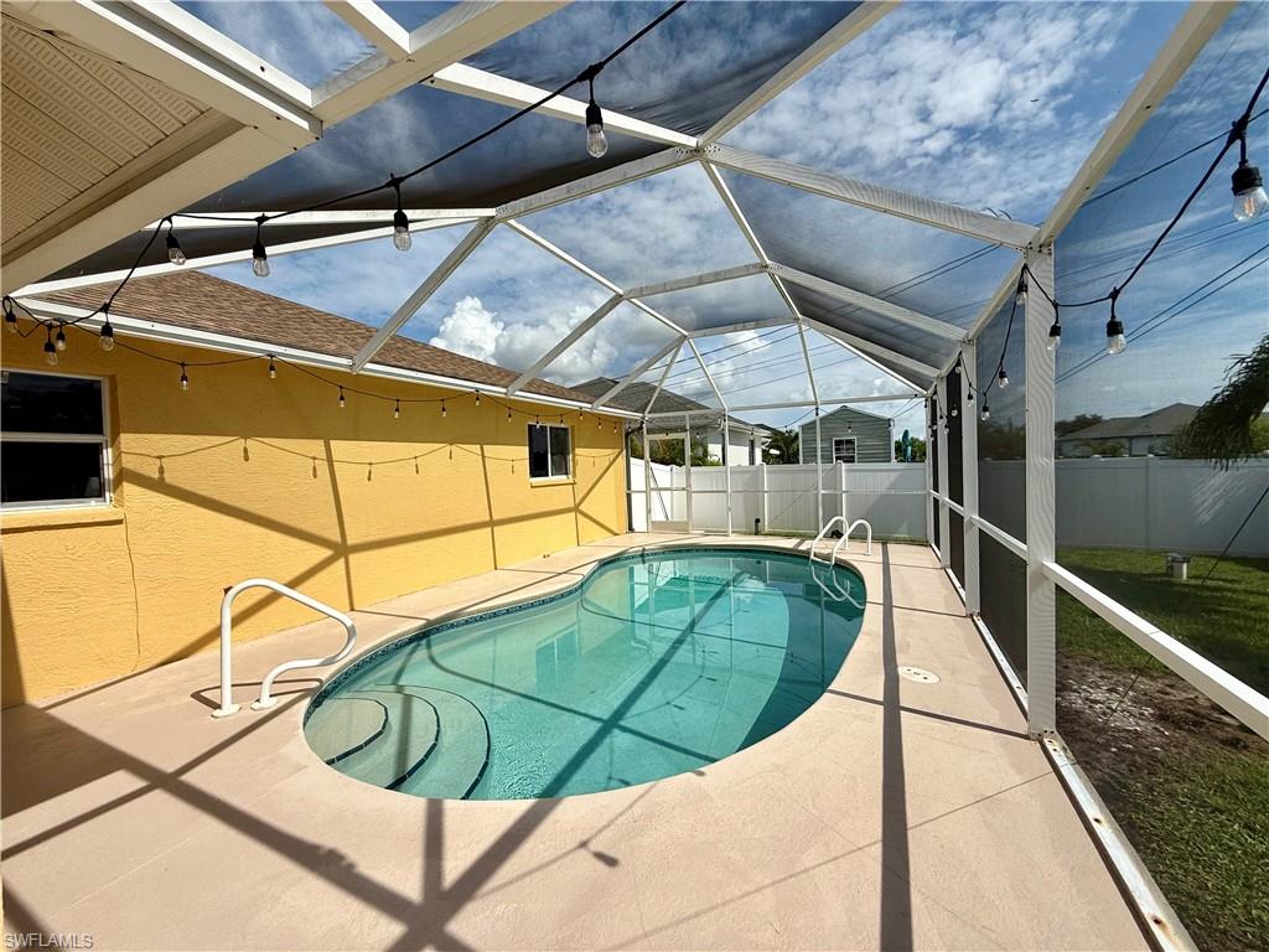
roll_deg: +1.5
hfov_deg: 102.1
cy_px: 476
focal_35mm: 14
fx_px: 513
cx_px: 634
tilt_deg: -1.4
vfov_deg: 85.7
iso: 50
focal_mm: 2.22
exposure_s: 1/2717
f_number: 2.2
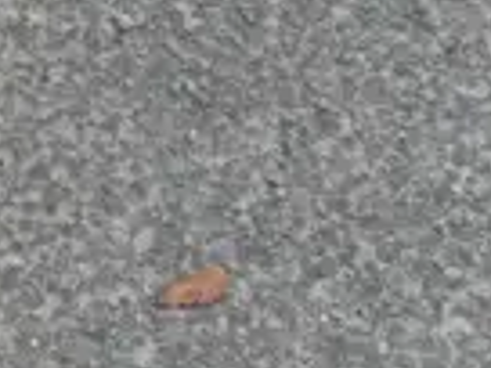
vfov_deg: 6.2
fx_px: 3206
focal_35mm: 226
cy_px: -563
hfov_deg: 8.2
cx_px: -588
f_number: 3.6
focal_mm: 15
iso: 250
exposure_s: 1/60
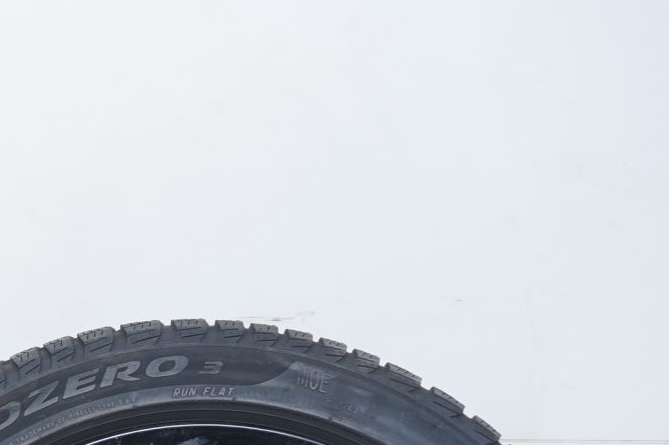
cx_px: -285
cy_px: 618
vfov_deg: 11.8
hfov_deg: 16.8
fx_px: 2080
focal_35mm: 112
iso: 250
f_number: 7.1
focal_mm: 39
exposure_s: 1/125
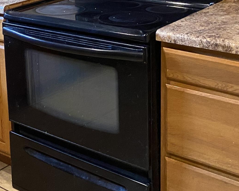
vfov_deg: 19.9
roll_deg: +3.8
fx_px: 523
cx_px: -39
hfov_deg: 23.7
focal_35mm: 74
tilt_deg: -9.4
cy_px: -12
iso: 500
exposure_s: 1/60
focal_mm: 4.25
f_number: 1.8
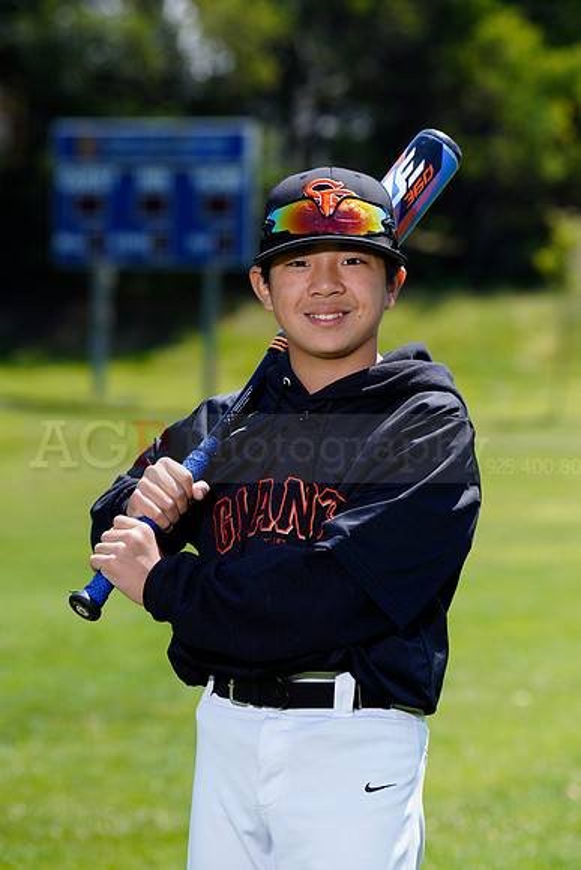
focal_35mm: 171
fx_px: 4137
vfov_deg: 12.0
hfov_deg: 8.0
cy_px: 435
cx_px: 290
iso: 100
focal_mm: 171
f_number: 6.3
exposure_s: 1/250
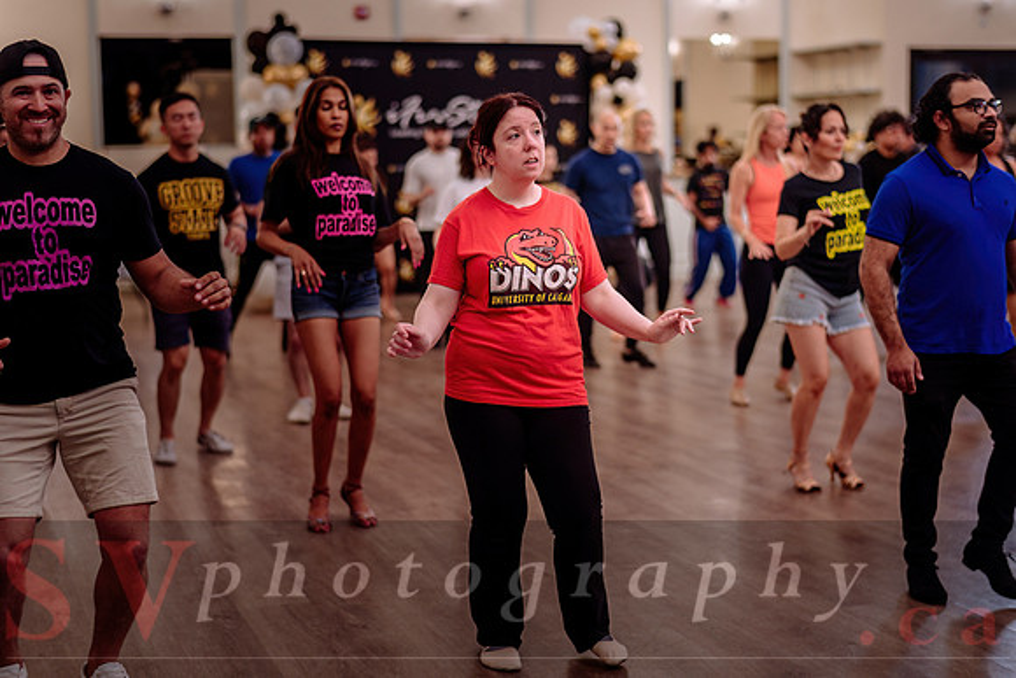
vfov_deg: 23.4
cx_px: 508
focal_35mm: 58
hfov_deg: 34.5
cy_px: 339
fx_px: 1637
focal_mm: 58
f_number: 1.8
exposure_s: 1/250
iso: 800
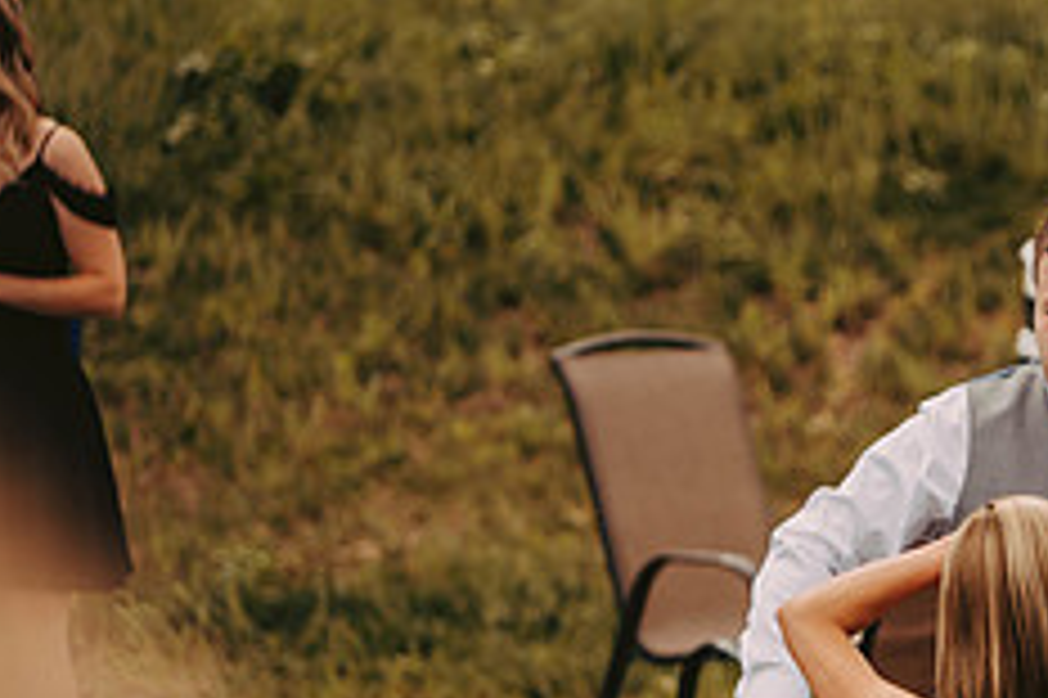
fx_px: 10880
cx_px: 1124
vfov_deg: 3.7
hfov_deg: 5.5
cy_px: 543
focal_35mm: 374
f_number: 2.8
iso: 200
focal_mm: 150
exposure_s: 1/1600
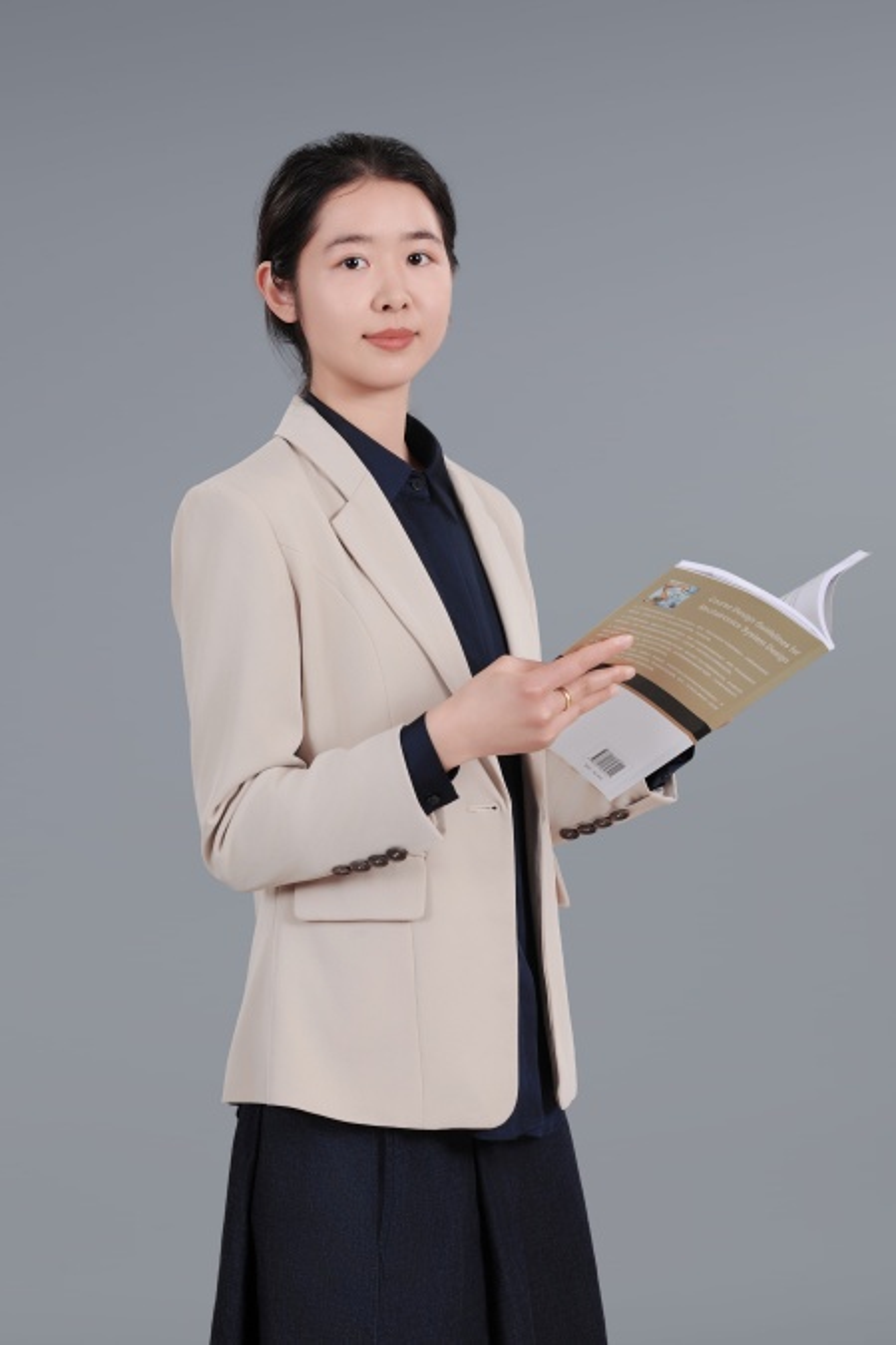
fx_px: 3173
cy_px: 672
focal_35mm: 85
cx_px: 448
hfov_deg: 16.1
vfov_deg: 23.9
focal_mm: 85
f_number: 9
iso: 100
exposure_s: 1/125
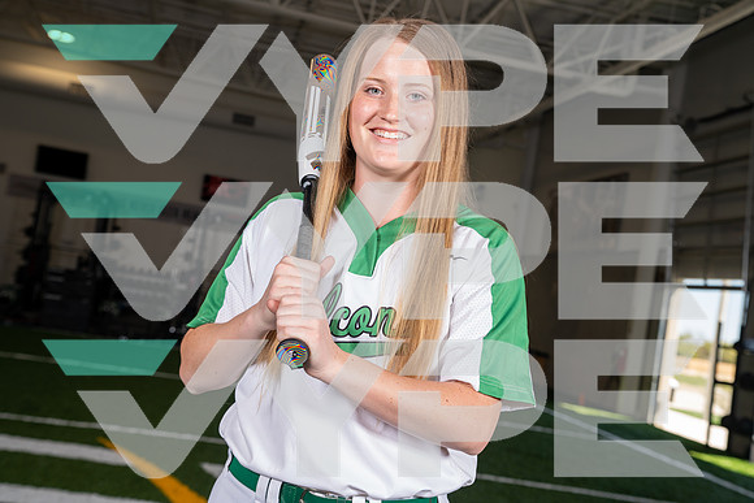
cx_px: 377
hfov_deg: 39.6
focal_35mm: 50
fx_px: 1047
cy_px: 252
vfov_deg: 27.0
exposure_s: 1/200
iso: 200
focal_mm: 50
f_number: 5.6
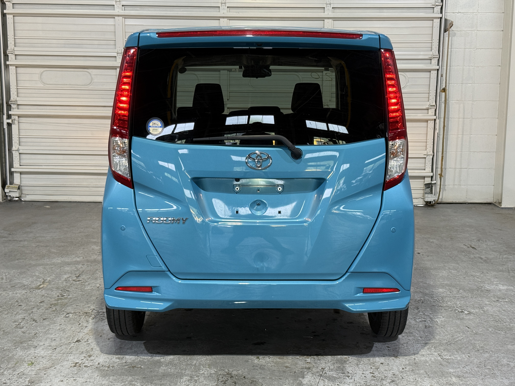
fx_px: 714
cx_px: 258
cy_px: 193
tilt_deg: -8.4
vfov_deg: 30.3
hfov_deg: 39.7
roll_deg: -0.5
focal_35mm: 48
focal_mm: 6.76
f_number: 1.78
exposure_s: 1/60
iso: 125
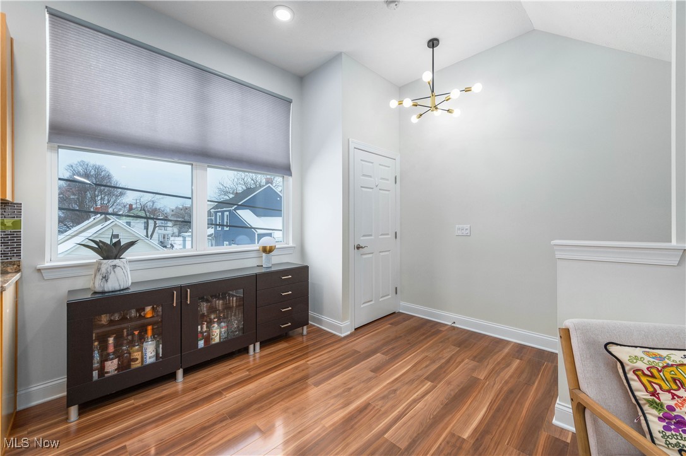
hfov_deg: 104.3
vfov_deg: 81.1
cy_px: 228
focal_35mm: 14
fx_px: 267
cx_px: 343
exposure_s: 1/200
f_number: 8
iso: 200
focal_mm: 14
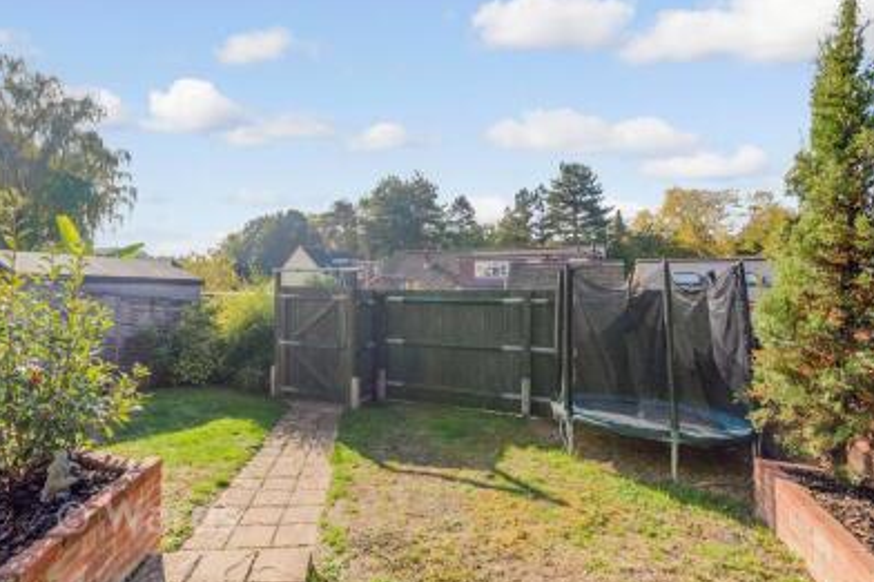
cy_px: 273
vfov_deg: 70.3
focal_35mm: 17
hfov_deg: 93.1
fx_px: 413
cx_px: 401
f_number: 8
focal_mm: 14
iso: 100
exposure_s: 1/320
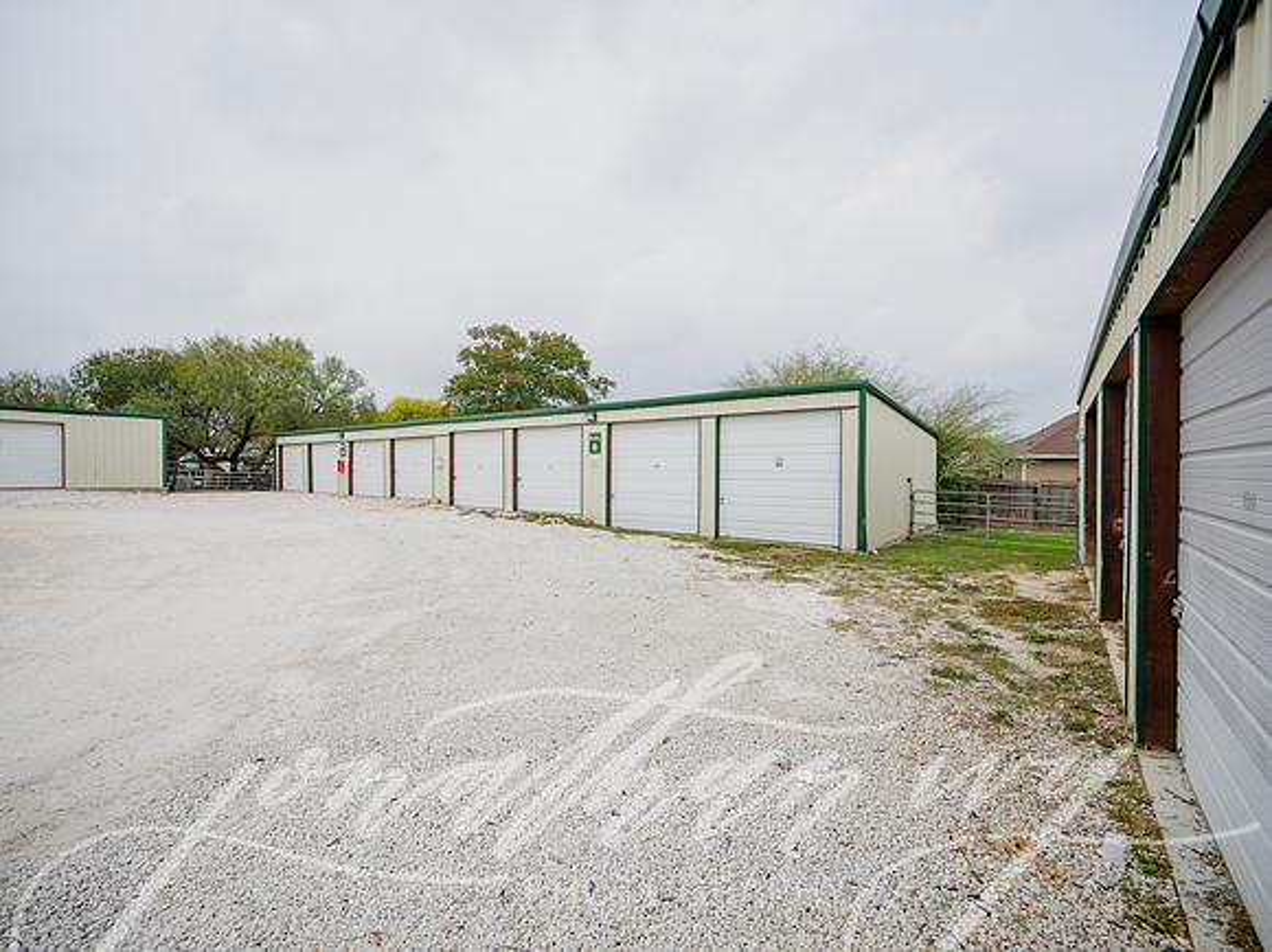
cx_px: 636
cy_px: 476
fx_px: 555
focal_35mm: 15
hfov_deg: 97.7
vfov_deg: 81.2
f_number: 4
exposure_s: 1/500
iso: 100
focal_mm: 14
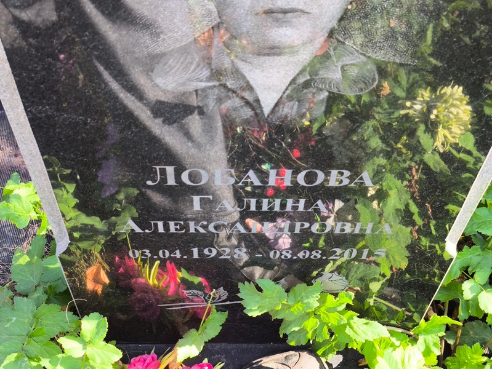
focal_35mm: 50
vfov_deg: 29.1
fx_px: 711
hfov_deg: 38.2
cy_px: 184
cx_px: 246
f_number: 1.7
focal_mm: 4.71
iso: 50
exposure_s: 1/125
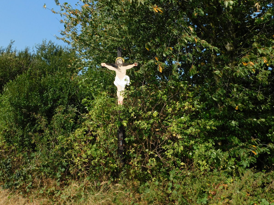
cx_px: 137
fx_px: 237
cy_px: 102
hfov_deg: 60.0
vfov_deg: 46.8
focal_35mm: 30
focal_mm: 5.3
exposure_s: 1/1250
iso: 125
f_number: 3.2
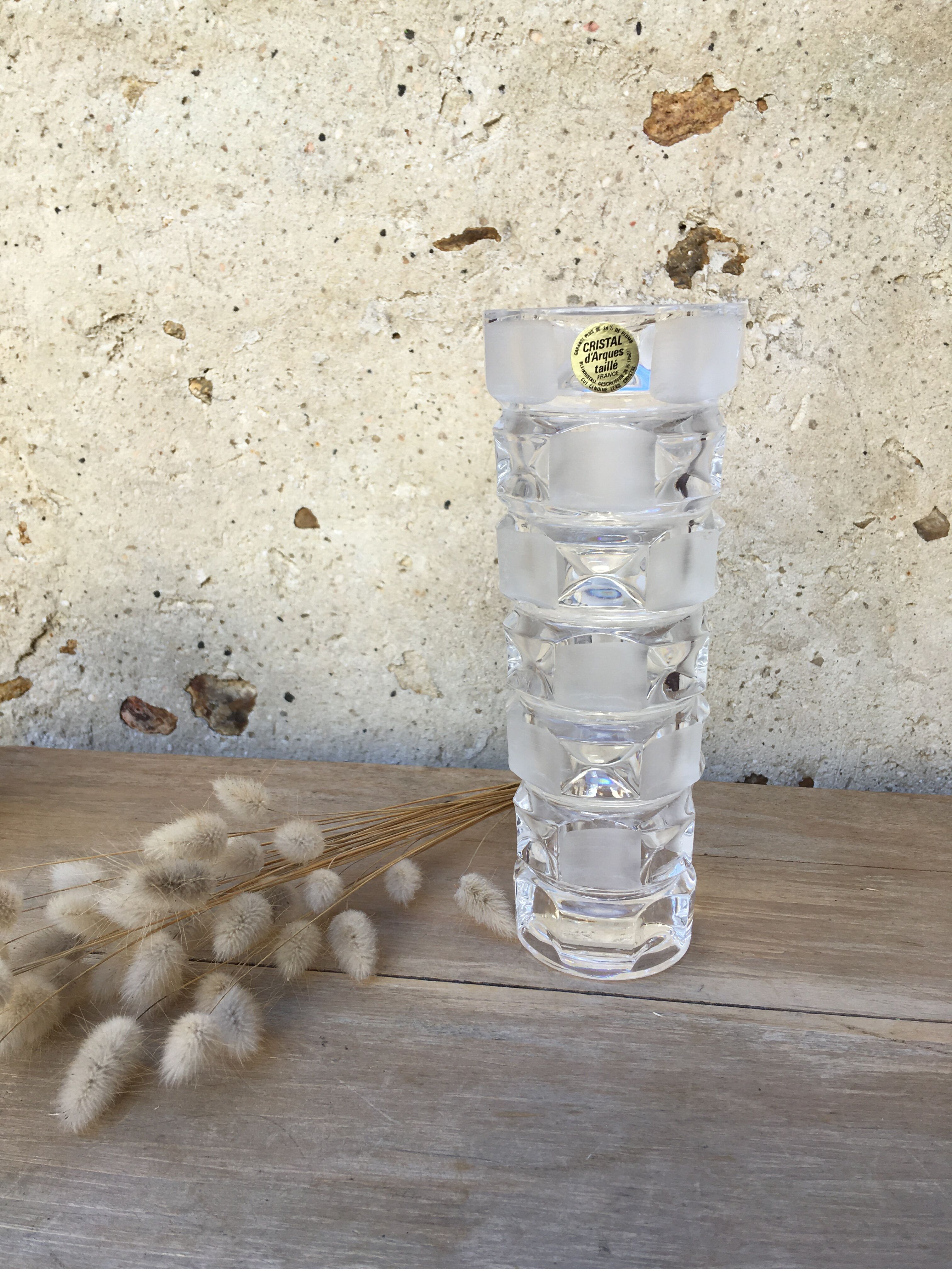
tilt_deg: -16.6
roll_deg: -0.2
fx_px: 1063
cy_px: 634
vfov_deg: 61.7
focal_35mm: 29
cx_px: 476
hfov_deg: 48.2
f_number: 2.2
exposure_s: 1/149
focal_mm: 4.15
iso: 25
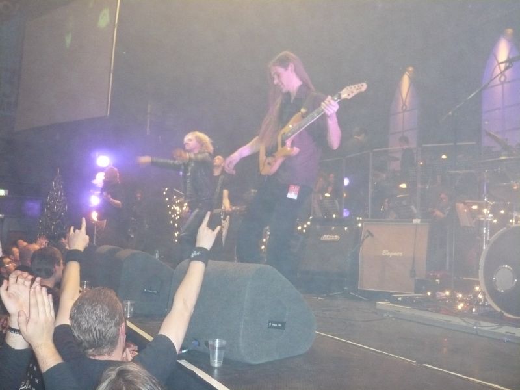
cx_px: 260
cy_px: 195
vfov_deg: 41.8
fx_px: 511
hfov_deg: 54.0
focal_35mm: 34
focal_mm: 5.5
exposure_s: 1/30
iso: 500
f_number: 3.1
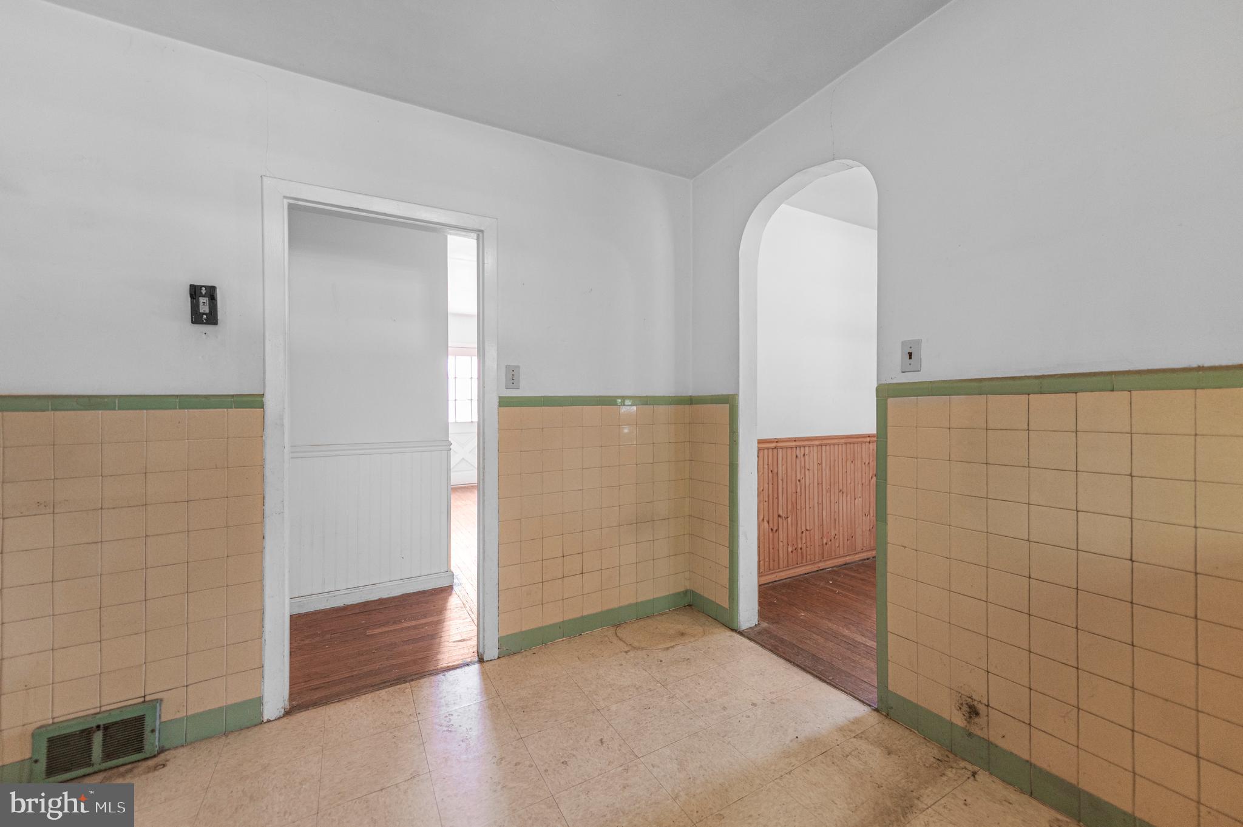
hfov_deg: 104.3
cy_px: 414
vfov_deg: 81.1
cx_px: 622
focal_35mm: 14
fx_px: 483
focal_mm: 14
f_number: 2.8
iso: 900
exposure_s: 1/125
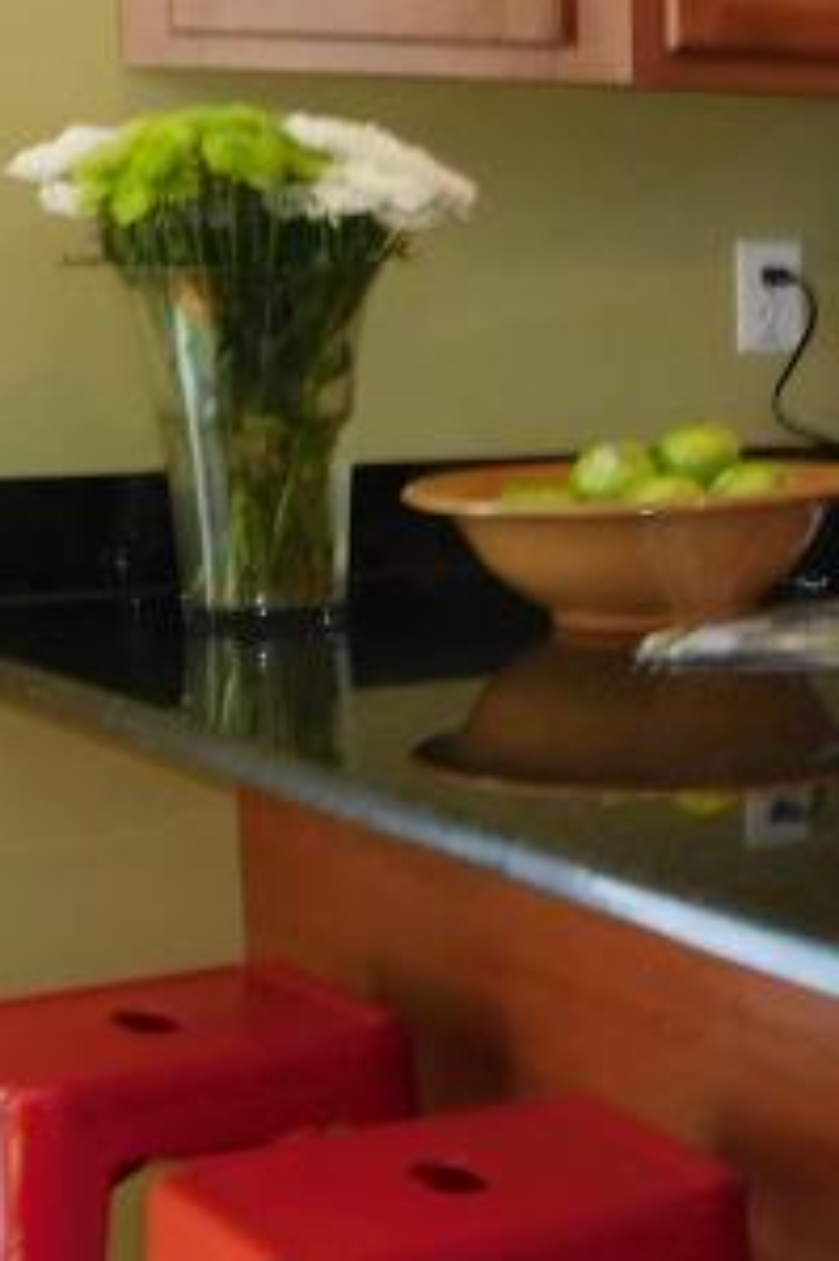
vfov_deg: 22.9
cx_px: 2121
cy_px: 531
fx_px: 3115
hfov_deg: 11.9
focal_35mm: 89
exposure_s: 1/30
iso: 200
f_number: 3.4
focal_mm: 4.5
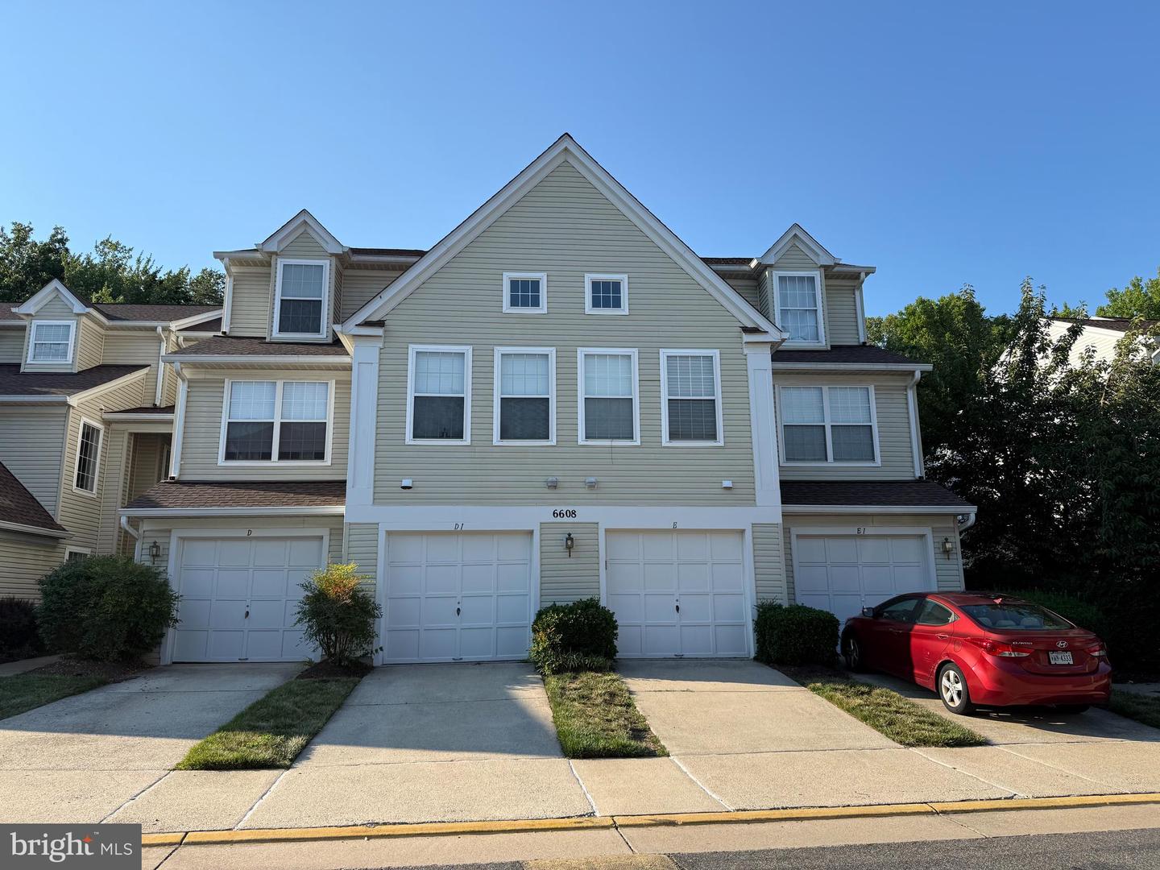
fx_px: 804
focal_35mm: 24
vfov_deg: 56.8
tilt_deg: +11.9
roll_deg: +0.8
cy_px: 435
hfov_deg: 71.6
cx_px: 580
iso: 80
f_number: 1.78
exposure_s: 1/2801
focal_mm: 6.76
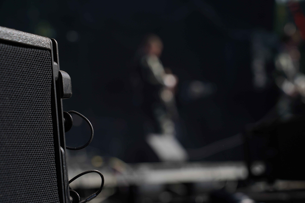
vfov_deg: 13.0
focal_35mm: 105
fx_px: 890
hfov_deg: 19.5
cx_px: 152
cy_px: 102
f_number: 8
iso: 100
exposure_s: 1/500
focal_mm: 105
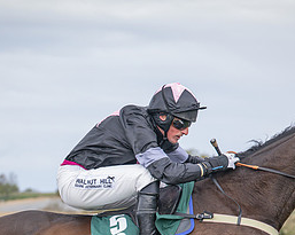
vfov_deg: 8.1
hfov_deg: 10.2
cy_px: 247
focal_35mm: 189
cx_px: 105
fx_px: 1648
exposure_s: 1/2000
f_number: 2.8
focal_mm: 70
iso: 400
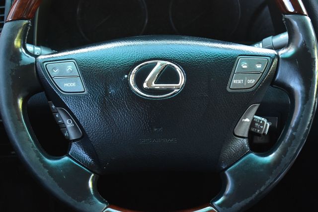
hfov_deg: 28.1
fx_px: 636
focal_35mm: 72
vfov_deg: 18.9
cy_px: 106
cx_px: 159
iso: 1600
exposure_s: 1/15
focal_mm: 48
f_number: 5.3
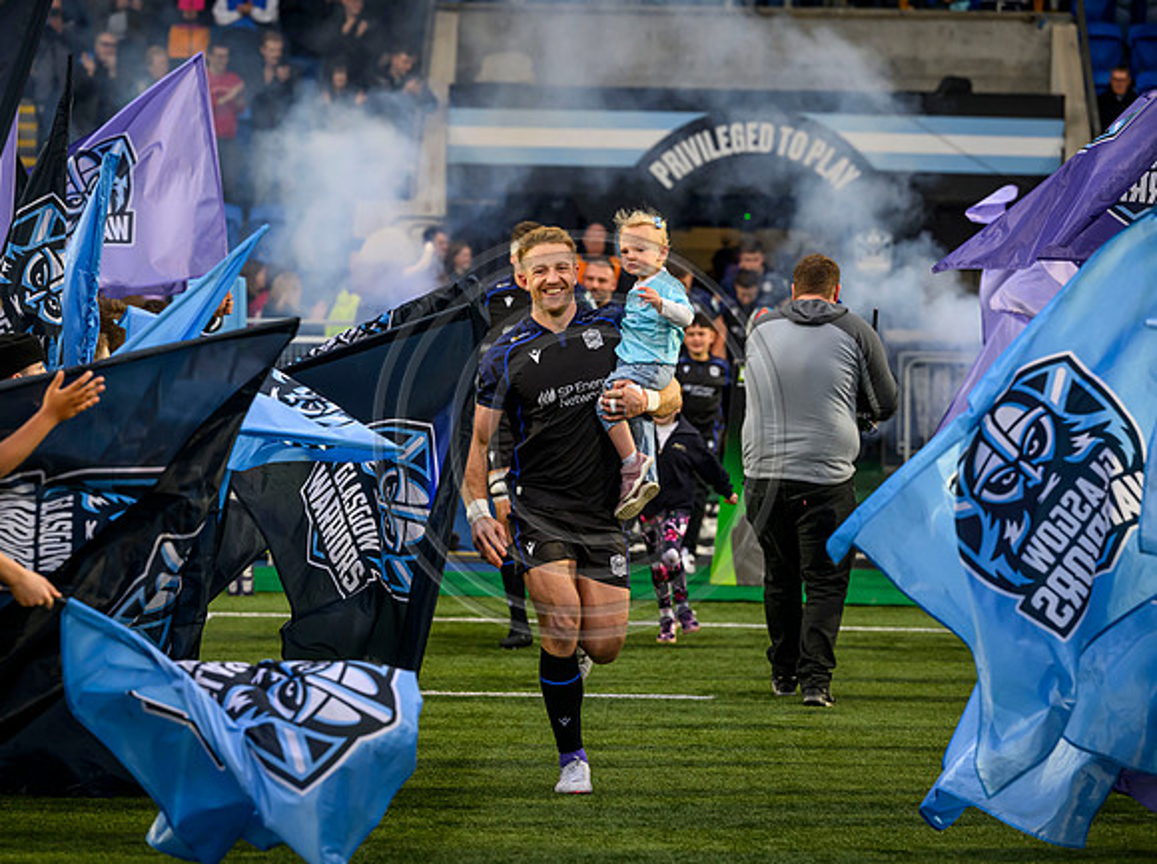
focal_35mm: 150
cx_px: 474
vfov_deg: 9.9
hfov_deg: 13.2
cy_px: 456
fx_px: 4990
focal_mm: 130
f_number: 4
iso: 1250
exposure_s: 1/1000
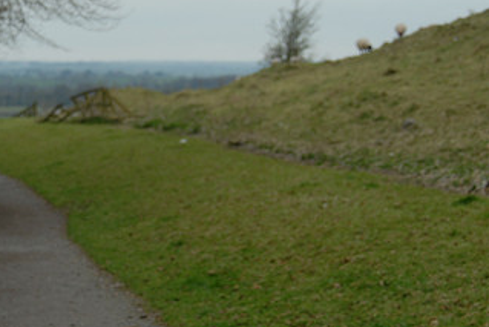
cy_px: 157
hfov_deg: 14.3
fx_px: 1930
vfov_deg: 9.7
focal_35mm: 142
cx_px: 48
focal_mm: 52
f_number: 4.8
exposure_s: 1/90
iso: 100
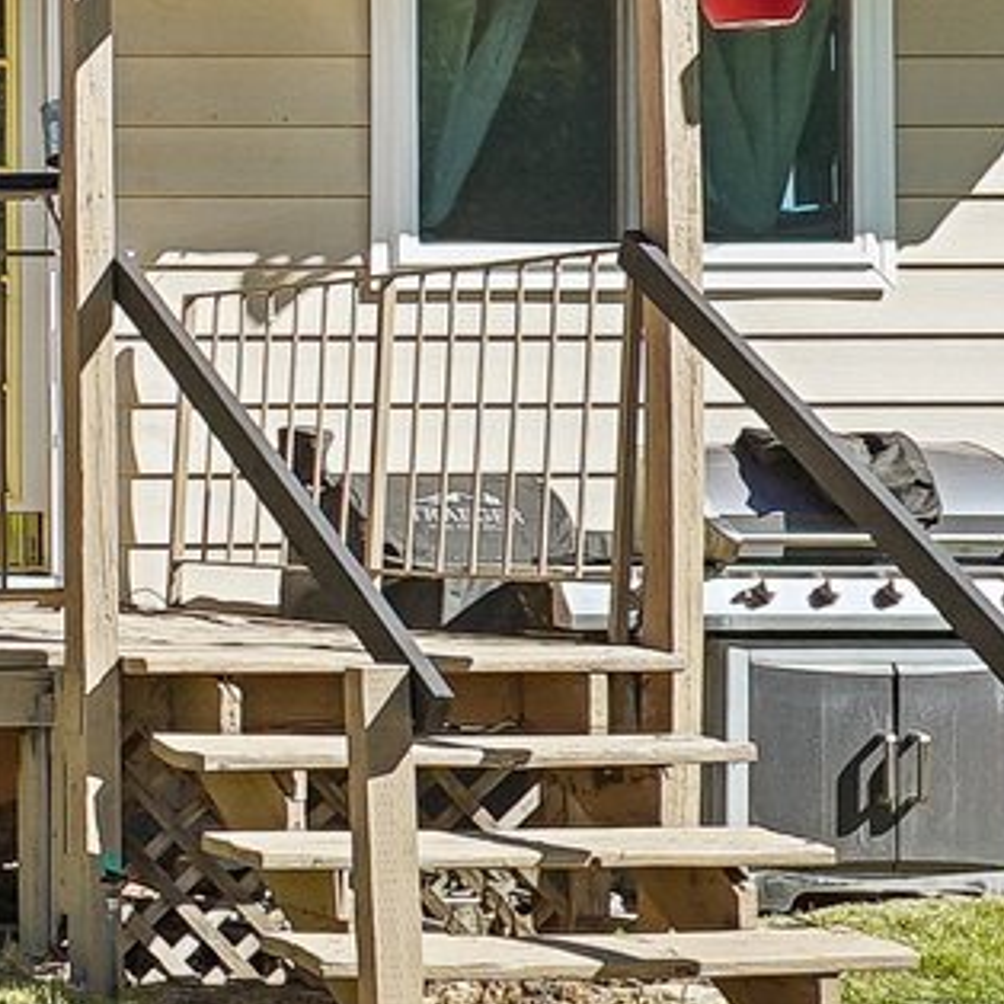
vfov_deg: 15.7
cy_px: 334
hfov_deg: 12.2
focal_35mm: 111
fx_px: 3642
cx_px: -1471
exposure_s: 1/200
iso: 100
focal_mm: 20
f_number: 8
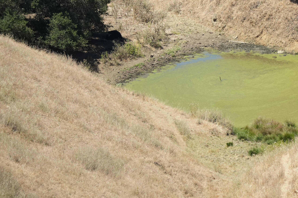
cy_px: 25
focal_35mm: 345
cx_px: 270
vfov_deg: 4.0
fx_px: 2856
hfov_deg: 6.0
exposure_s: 1/1600
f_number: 6.3
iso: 640
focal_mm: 177
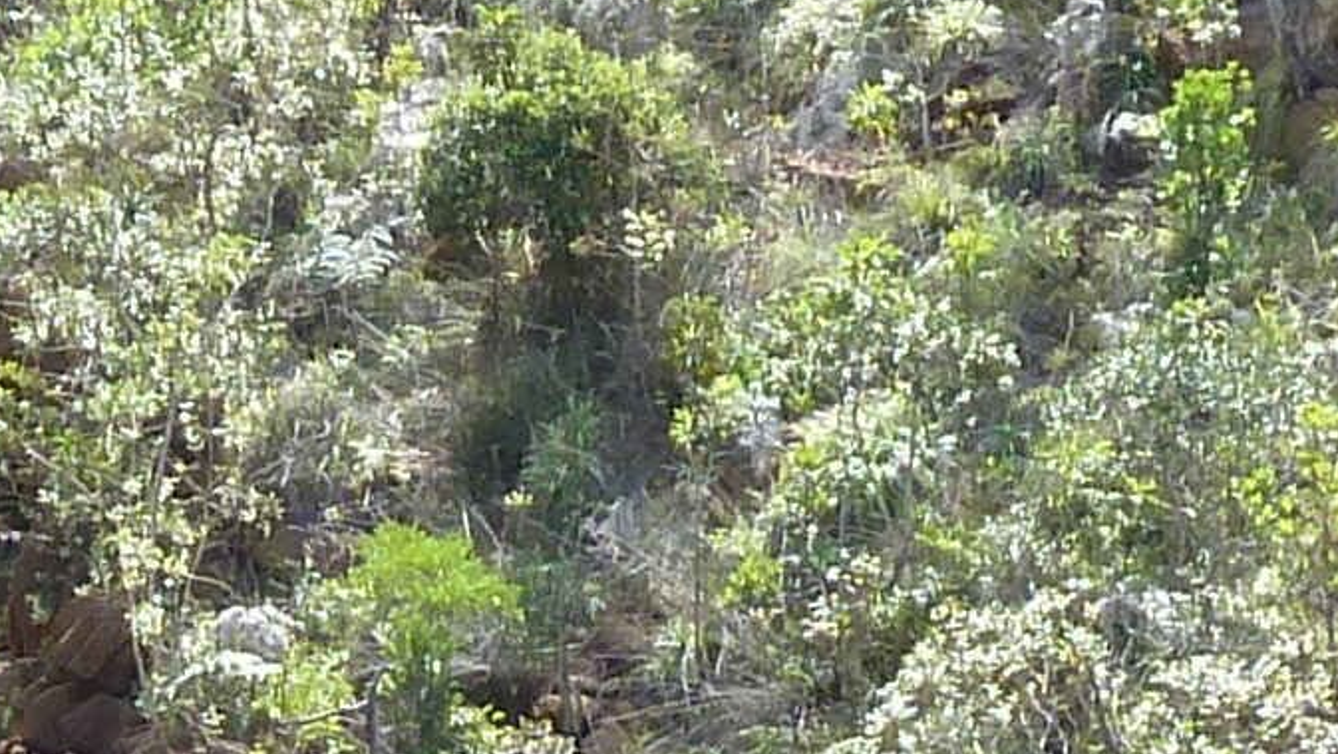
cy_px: 2513
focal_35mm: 466
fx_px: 16538
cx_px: -24
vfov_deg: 2.6
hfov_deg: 4.6
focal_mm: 11.9
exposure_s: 1/100
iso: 80
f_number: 4.1
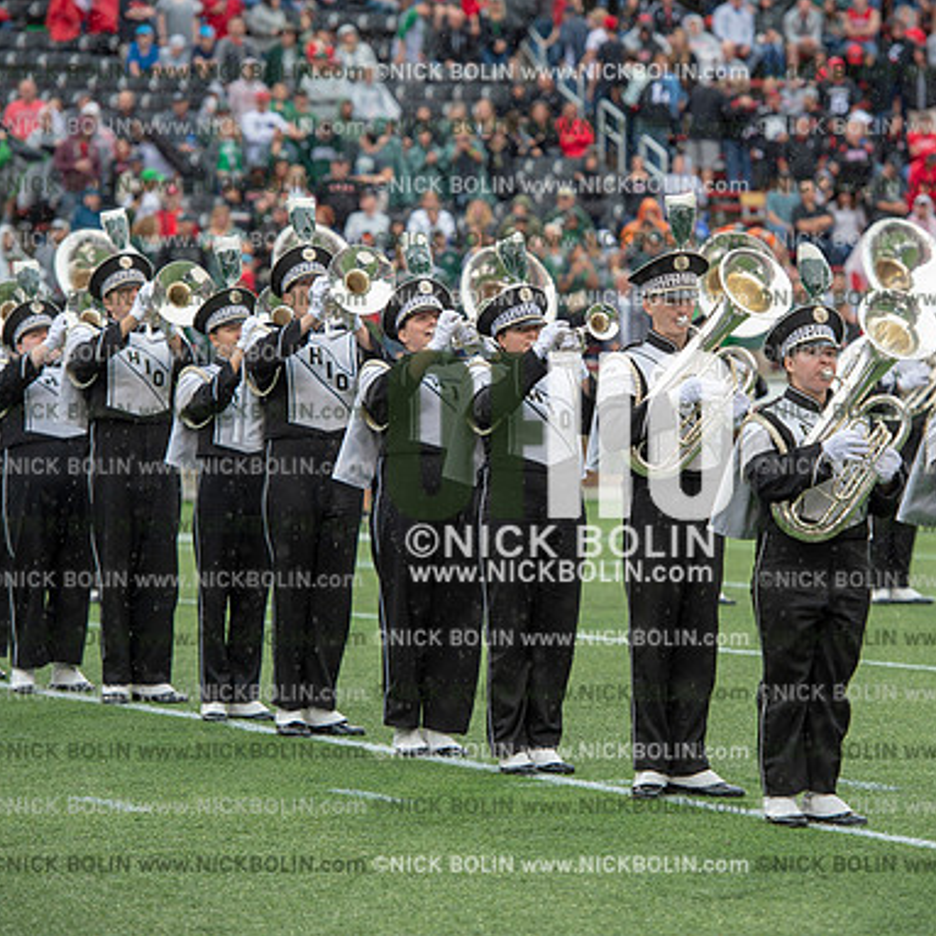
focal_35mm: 206
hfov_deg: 8.5
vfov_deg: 8.5
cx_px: 560
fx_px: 6302
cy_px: 467
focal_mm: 160
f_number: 4
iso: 400
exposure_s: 1/500
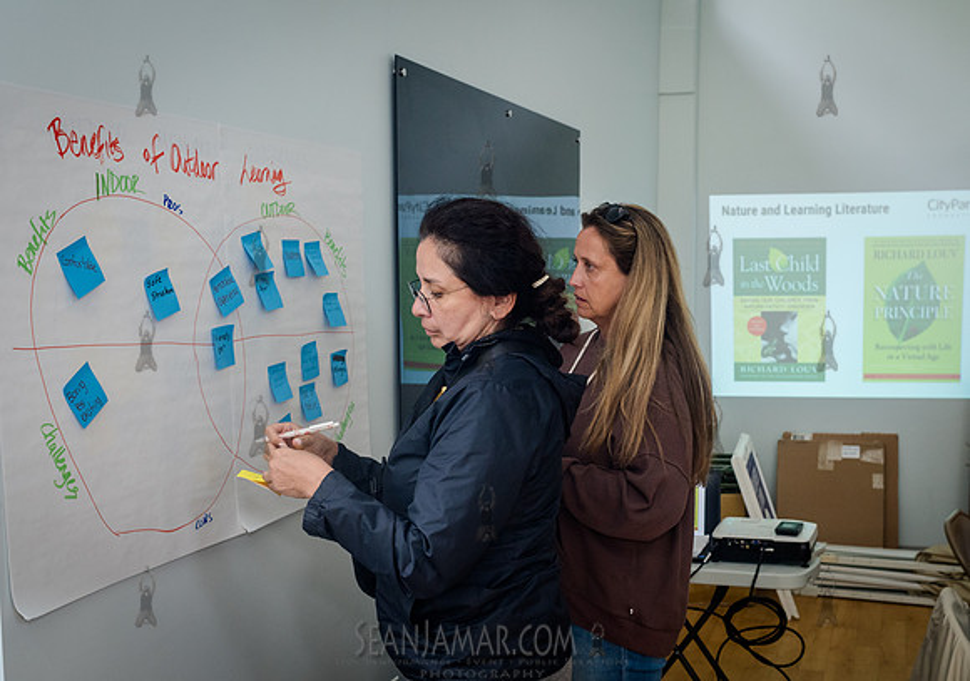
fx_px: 1242
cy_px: 419
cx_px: 589
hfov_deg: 42.4
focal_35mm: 45
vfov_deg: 30.5
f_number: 5.6
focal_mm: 35
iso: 1250
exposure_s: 1/200
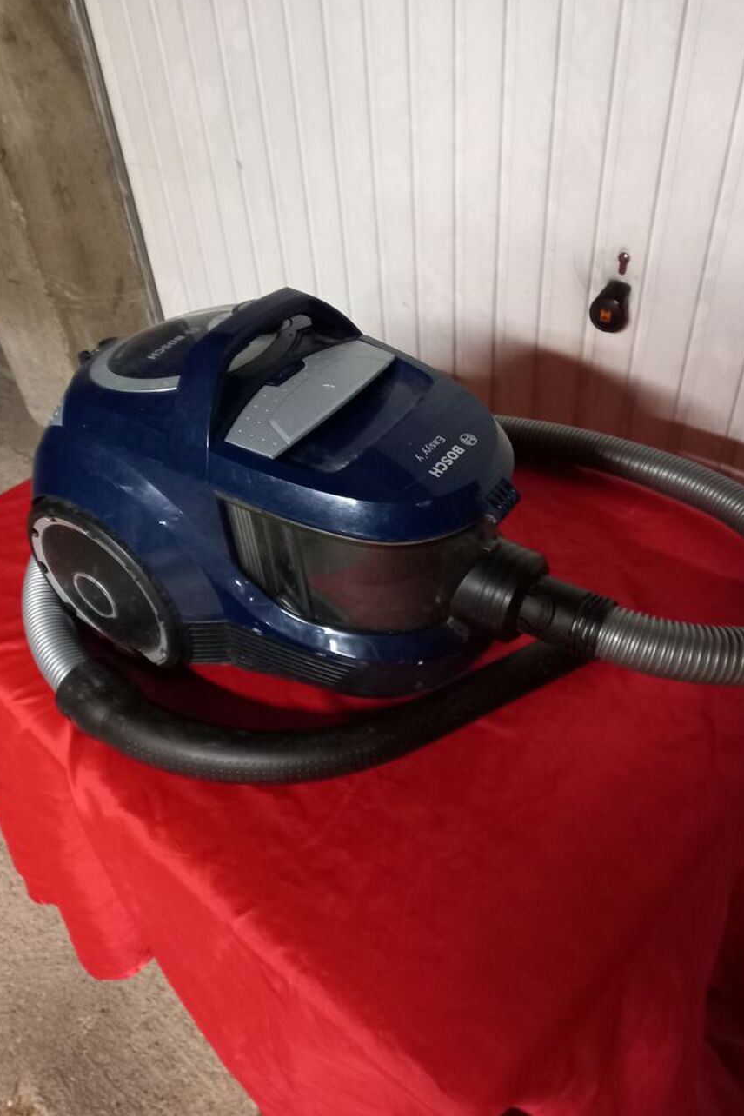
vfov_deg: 67.4
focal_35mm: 27
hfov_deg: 47.9
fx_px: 837
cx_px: 367
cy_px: 541
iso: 640
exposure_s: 1/20
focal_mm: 4.6
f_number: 2
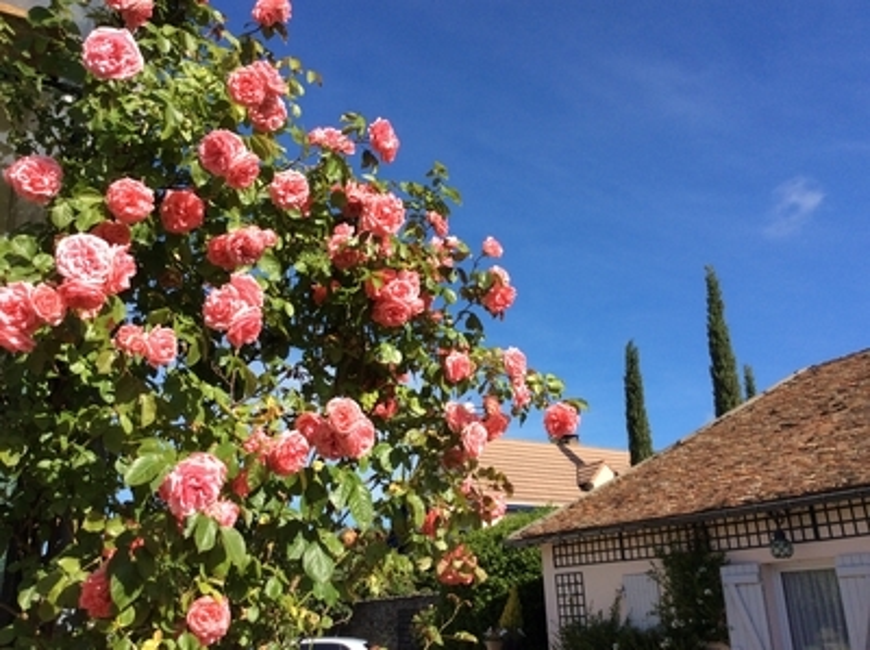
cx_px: 435
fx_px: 803
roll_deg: +2.8
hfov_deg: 56.9
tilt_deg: +19.8
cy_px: 325
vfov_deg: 44.1
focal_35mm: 32
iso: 32
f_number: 2.4
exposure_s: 1/1217
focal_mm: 3.3
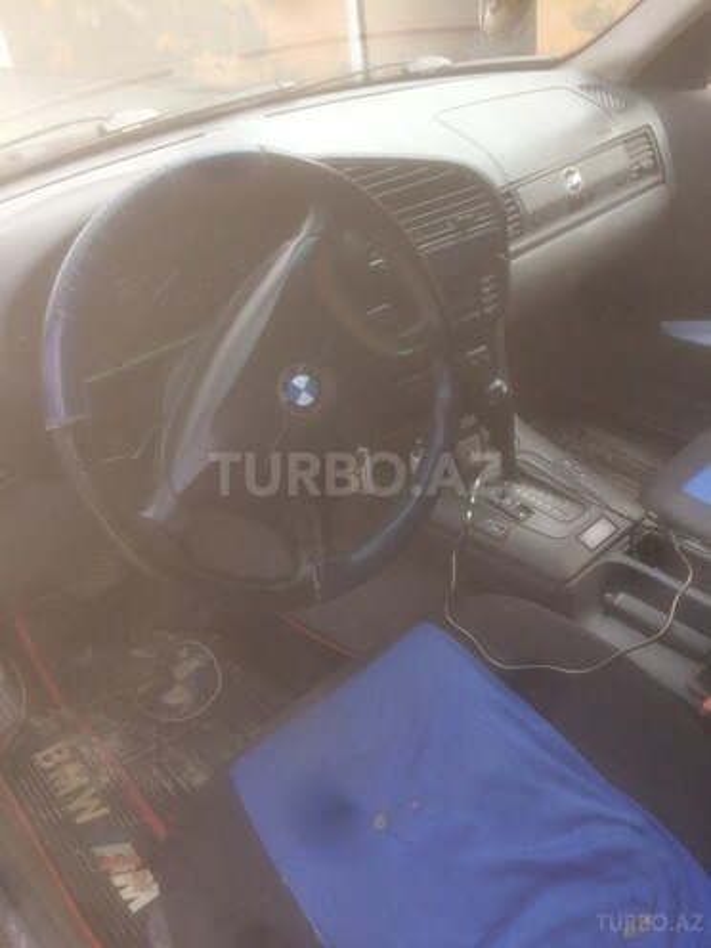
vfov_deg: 61.7
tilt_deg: -33.5
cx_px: 356
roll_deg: +6.6
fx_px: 794
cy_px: 474
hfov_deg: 48.2
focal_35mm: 29
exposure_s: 1/100
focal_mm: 4.15
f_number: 2.2
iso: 40
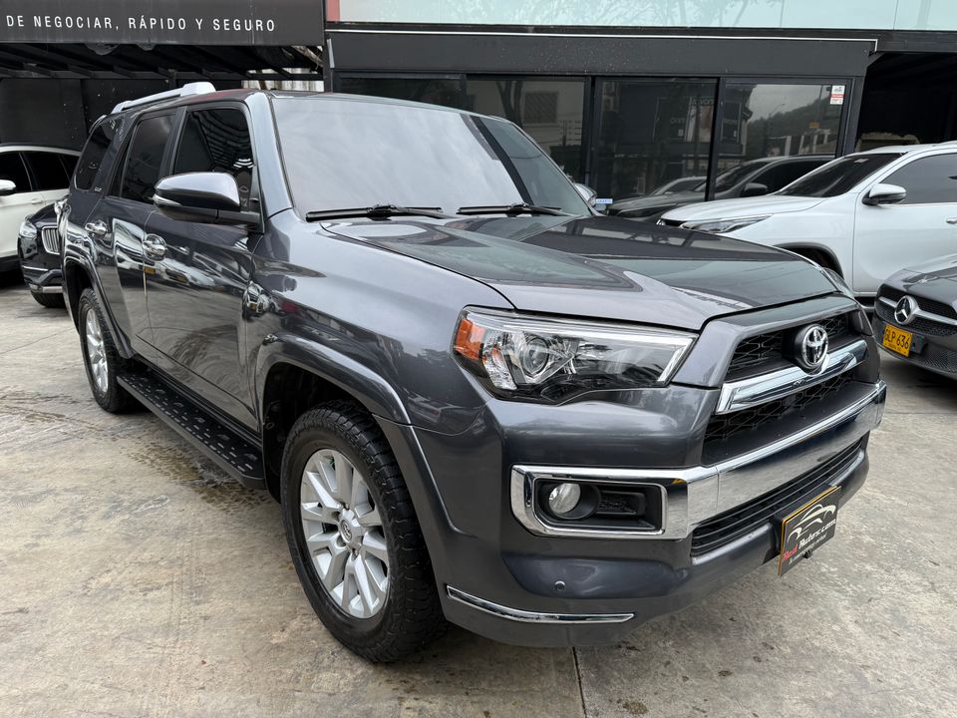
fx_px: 664
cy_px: 359
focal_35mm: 24
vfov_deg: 56.8
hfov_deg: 71.6
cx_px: 478
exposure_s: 1/1337
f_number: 1.78
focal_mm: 6.76
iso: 80
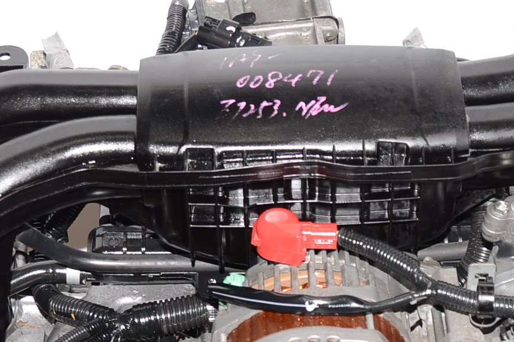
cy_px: 373
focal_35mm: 101
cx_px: 340
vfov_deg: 13.3
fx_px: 1441
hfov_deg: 20.2
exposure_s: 1/100
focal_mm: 24
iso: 100
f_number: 4.5
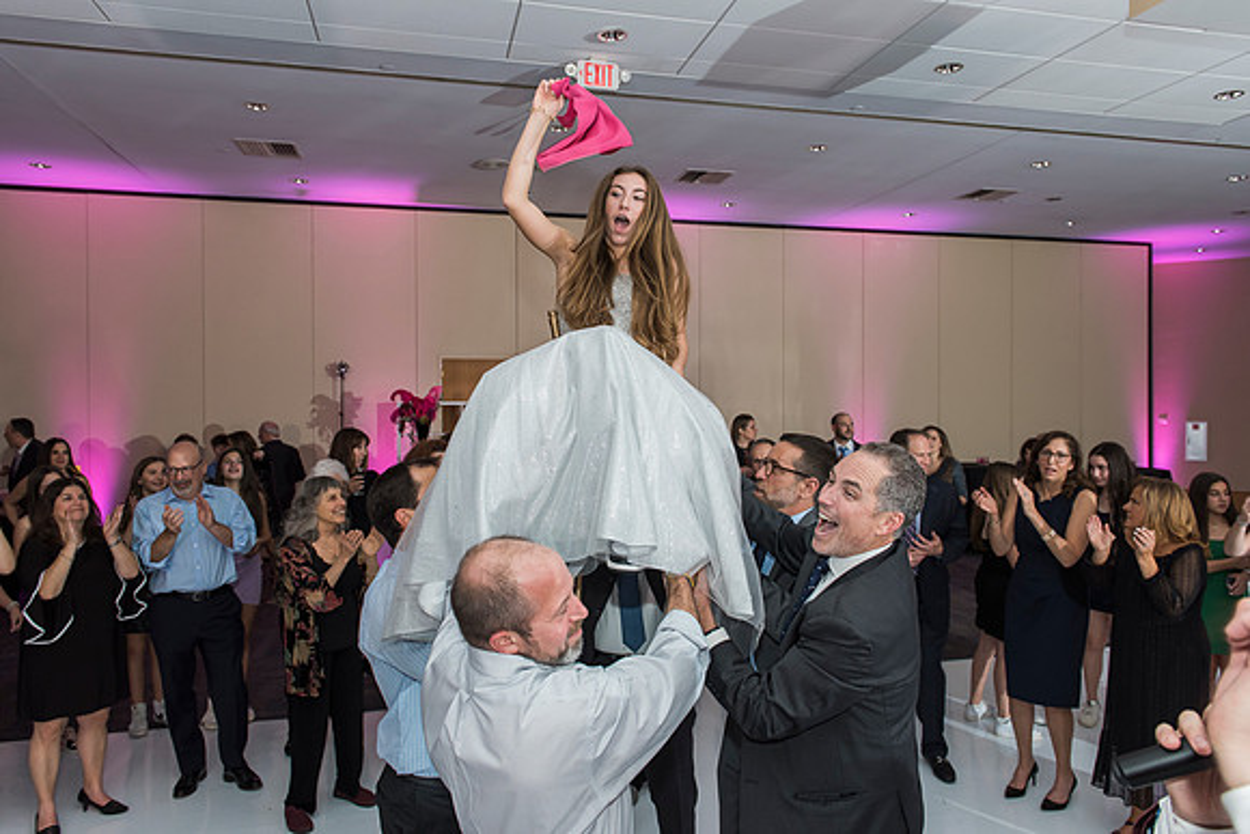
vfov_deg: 52.0
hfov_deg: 72.4
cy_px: 407
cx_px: 641
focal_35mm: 25
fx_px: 854
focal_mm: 24
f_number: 4.5
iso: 1000
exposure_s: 1/100
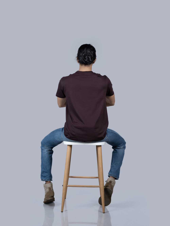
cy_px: 113
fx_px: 327
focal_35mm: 50
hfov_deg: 29.1
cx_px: 85
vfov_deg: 38.2
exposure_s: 1/125
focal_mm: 62.9
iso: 125
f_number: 9
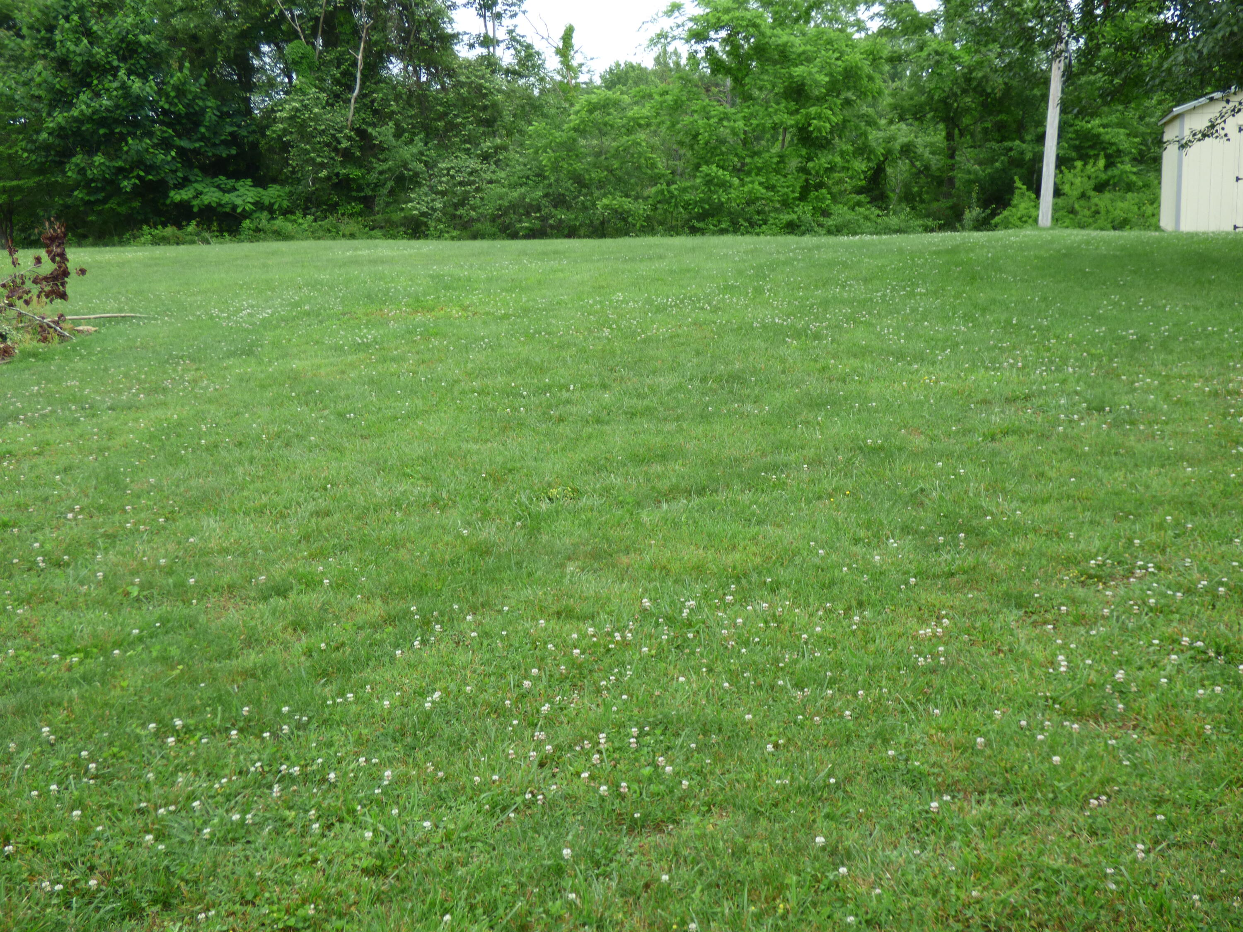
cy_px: 466
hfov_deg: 42.1
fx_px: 1616
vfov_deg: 32.2
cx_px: 622
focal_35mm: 45
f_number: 3.7
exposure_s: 1/100
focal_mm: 7.79
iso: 100
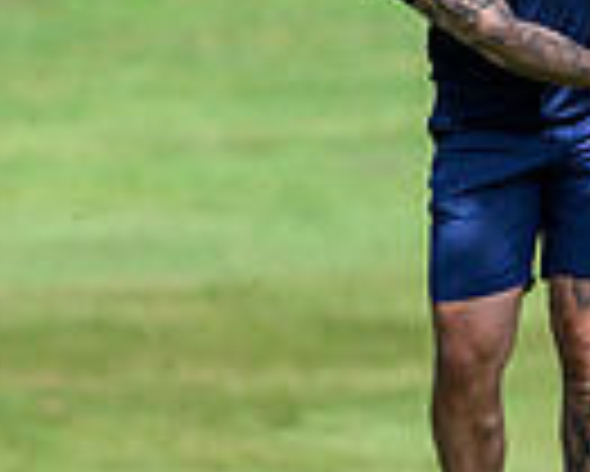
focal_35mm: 2477
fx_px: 43285
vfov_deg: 0.6
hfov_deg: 0.8
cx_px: 1101
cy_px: 195
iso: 500
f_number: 3.5
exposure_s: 1/5000
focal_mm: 400
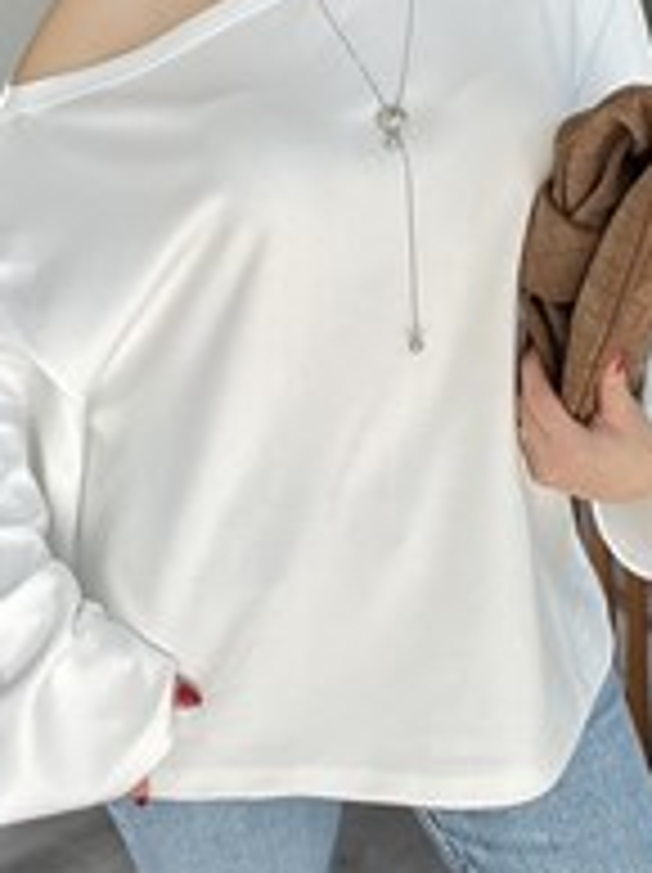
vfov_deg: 29.2
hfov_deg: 22.9
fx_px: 1611
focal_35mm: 64
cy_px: 101
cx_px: 373
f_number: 2.2
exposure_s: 1/121
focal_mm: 2.71
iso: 50
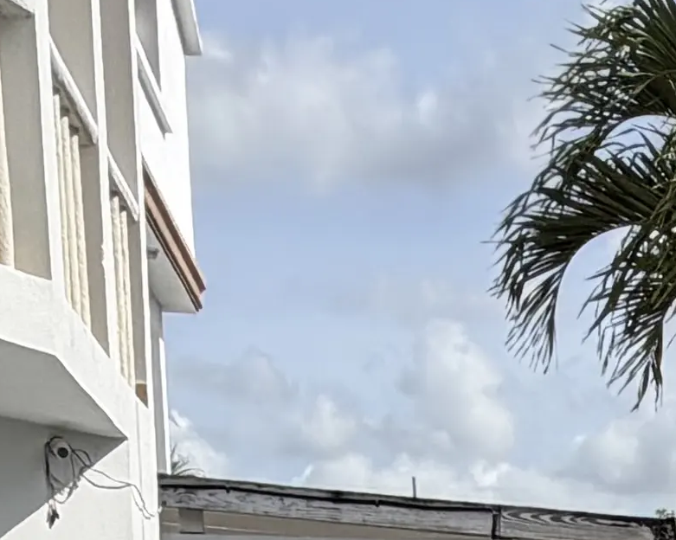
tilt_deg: -15.8
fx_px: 2000
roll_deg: -0.7
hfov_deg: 18.7
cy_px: 1329
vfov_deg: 12.1
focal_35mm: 100
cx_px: 681
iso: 20
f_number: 2.2
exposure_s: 1/1167
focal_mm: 2.22
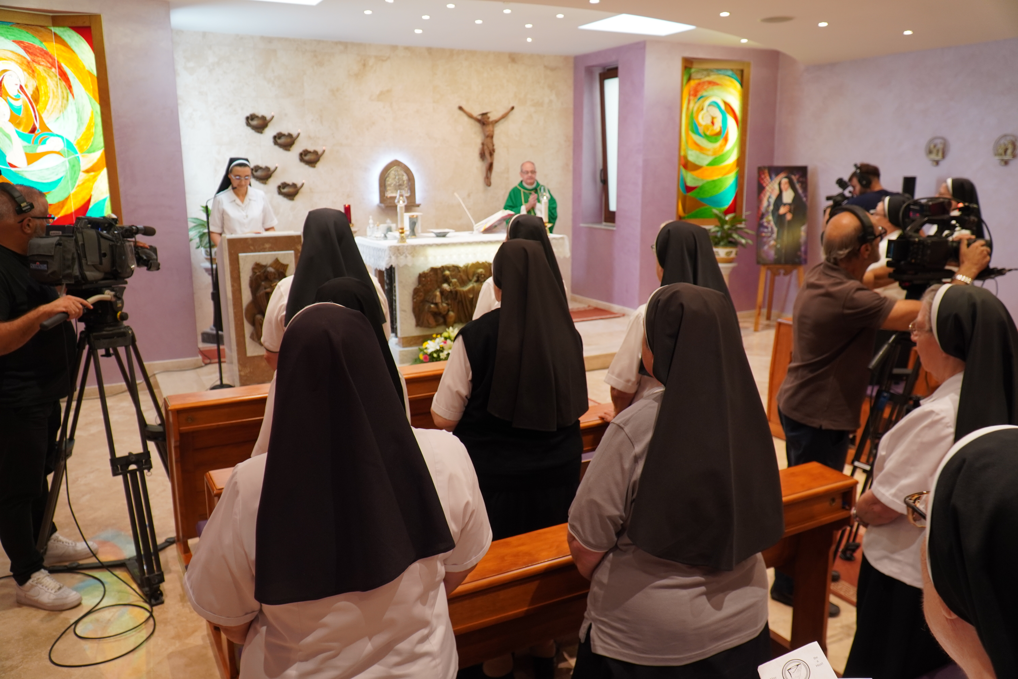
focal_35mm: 27
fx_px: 763
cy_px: 340
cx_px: 509
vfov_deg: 47.9
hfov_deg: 67.4
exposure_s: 1/30
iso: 400
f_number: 4
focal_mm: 18
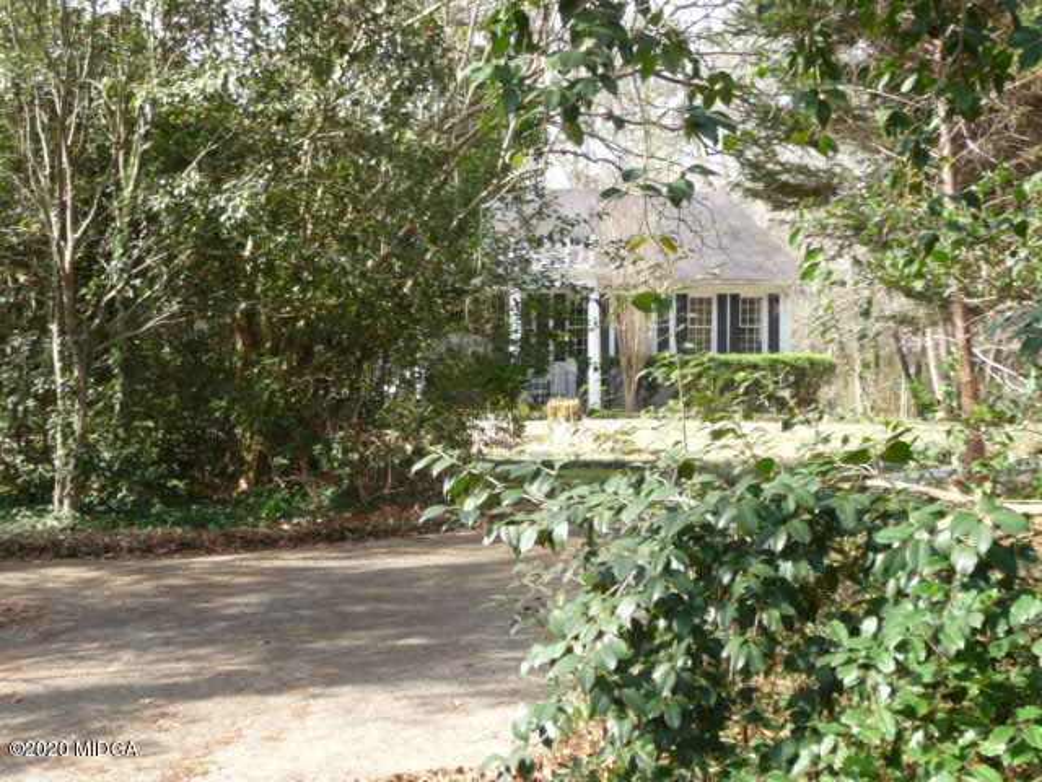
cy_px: 391
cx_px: 521
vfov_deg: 25.7
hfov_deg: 33.8
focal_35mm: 57
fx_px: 1716
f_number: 3.6
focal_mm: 5.6
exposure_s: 1/125
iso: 100
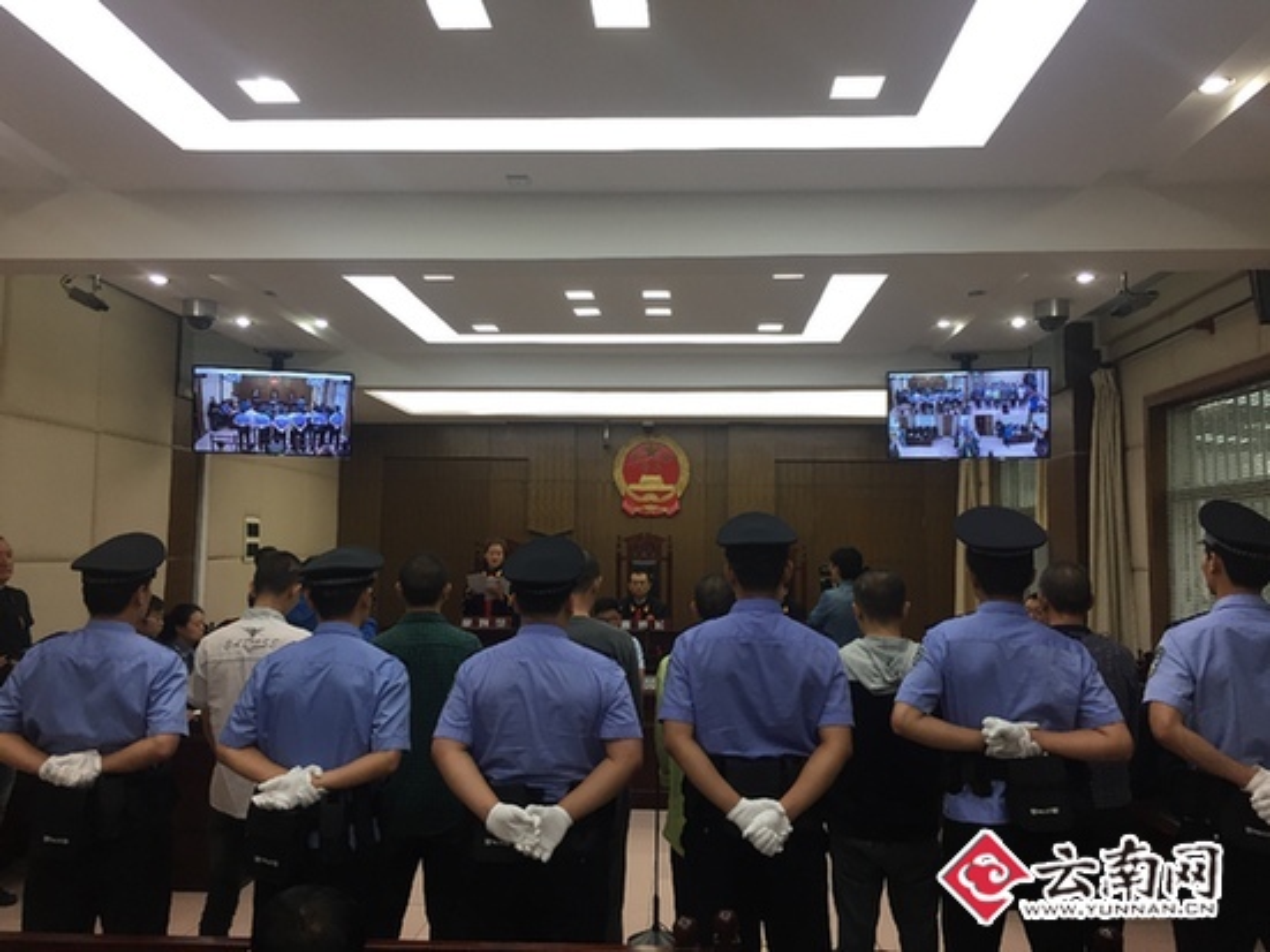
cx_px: 635
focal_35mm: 29
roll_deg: -1.9
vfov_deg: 48.2
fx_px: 1064
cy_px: 476
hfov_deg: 61.7
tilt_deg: +5.1
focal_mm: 4.15
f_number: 2.2
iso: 32
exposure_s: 1/33
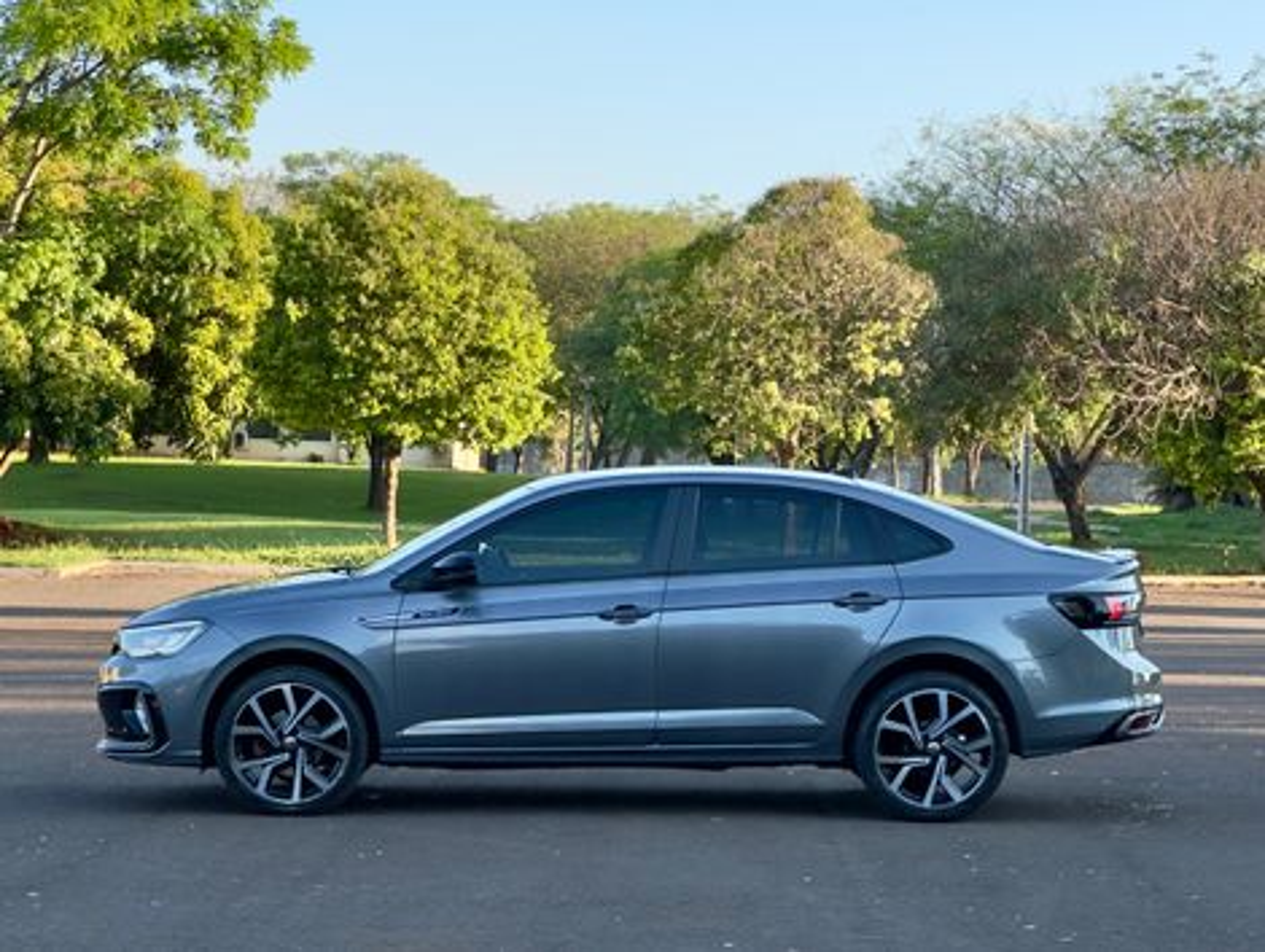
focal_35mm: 77
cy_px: 476
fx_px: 2818
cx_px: 632
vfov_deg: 19.2
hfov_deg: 25.3
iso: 25
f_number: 2.8
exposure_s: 1/288
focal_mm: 9
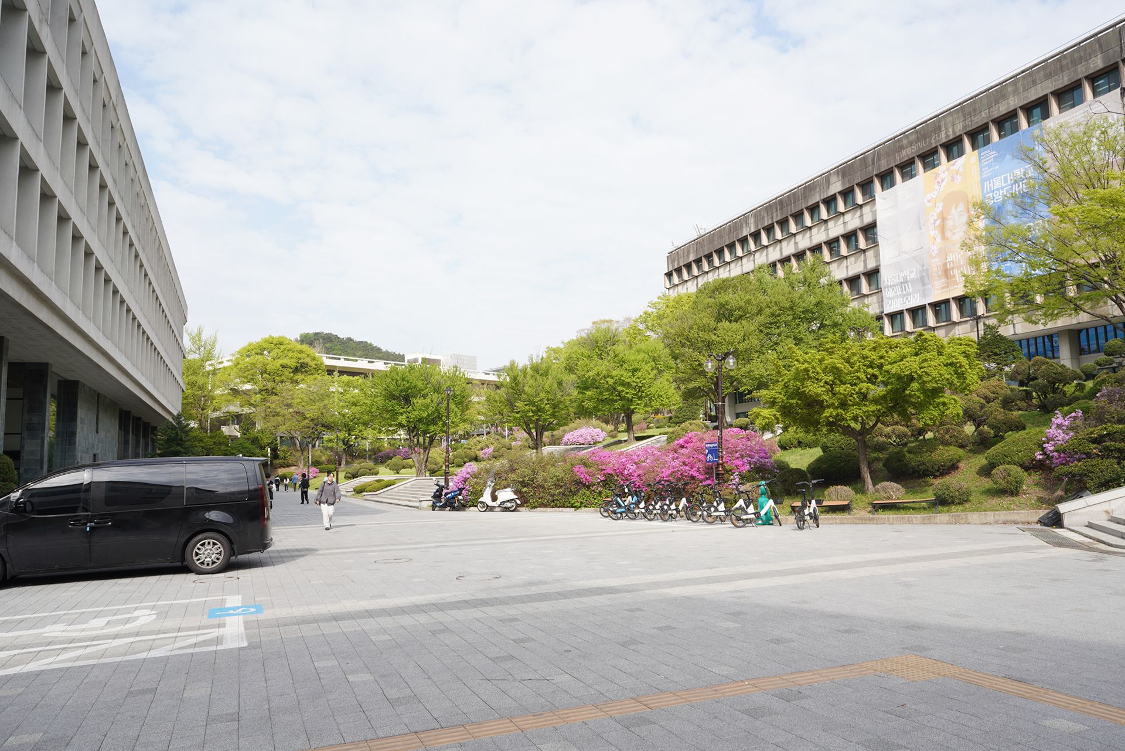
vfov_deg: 51.3
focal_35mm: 25
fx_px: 781
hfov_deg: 71.5
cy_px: 375
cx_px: 547
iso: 100
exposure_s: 1/100
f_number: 10
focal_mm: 24
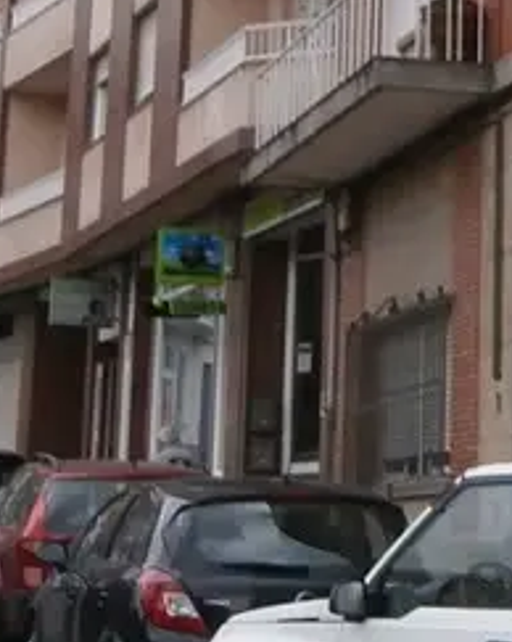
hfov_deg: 13.0
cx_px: 921
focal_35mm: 107
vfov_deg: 17.2
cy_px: -108
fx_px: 2029
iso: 80
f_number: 2.8
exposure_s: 1/200
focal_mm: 4.7
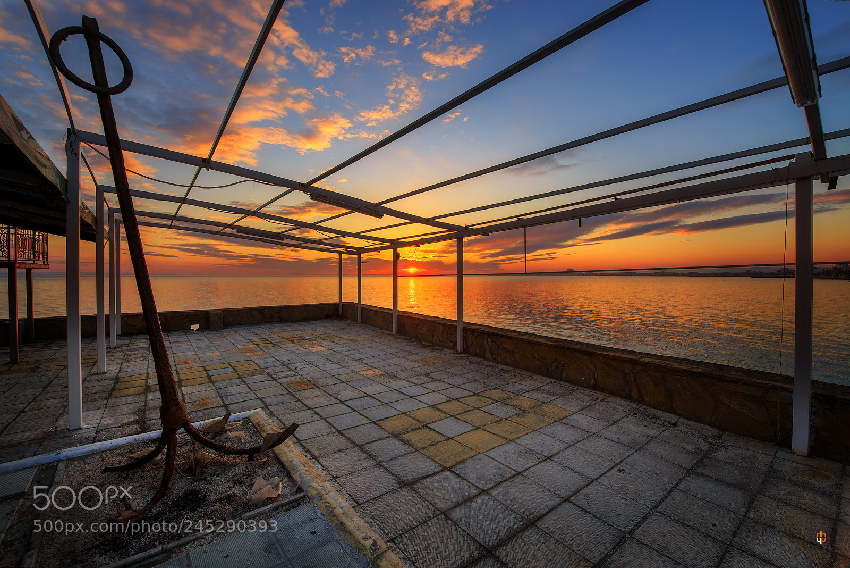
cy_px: 284
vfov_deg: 81.3
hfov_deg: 104.2
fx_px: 331
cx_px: 425
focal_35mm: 14
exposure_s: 1/10
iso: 100
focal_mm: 14
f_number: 8
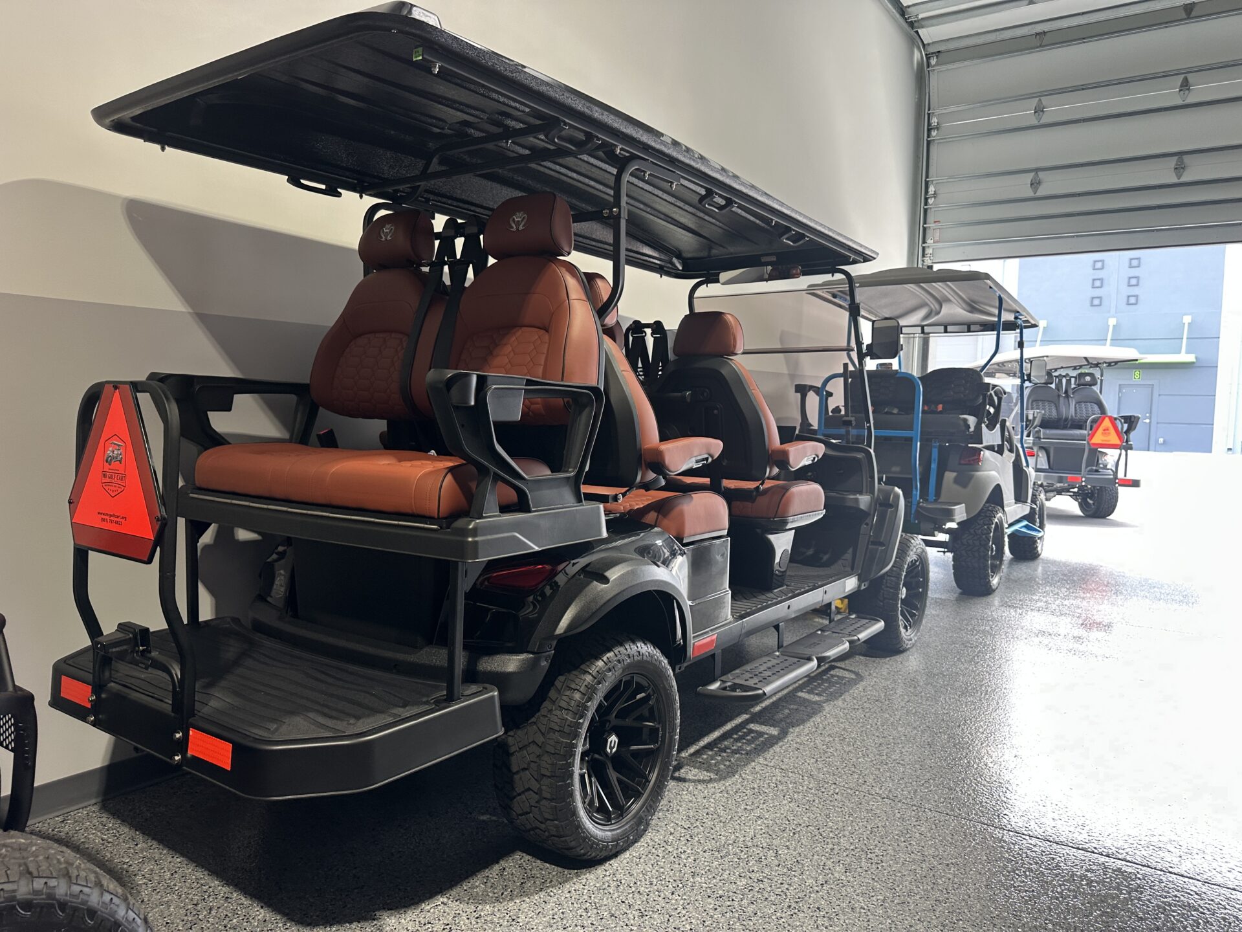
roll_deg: -2.3
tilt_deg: -3.6
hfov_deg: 71.6
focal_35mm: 24
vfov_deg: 56.8
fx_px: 861
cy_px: 466
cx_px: 621
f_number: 1.78
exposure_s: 1/121
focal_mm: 6.86
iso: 125
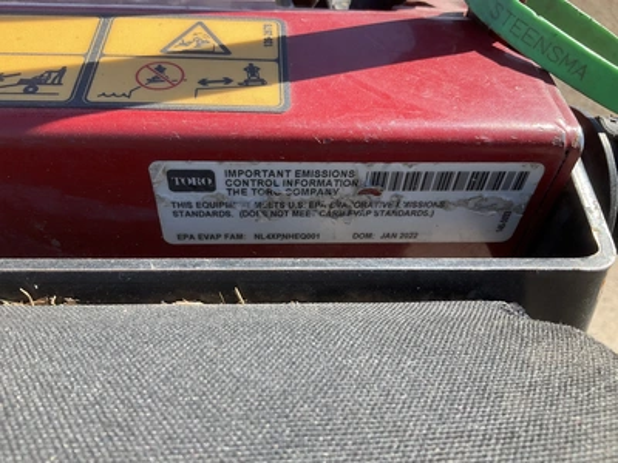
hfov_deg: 61.7
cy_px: 232
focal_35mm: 29
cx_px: 309
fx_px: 518
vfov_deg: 48.2
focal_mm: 3
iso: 25
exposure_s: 1/593
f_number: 1.8
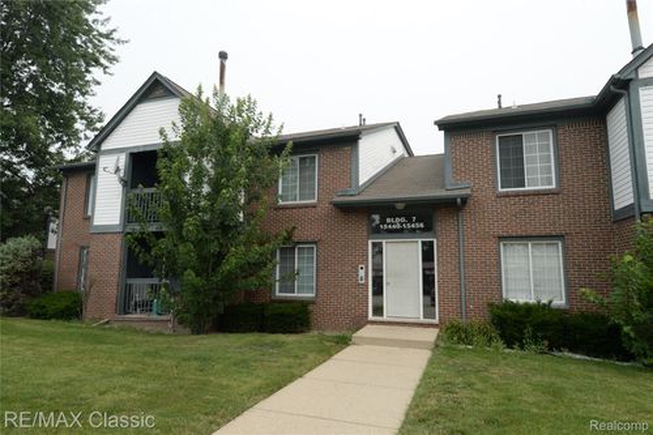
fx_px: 399
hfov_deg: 78.6
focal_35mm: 22
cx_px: 326
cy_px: 218
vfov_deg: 57.2
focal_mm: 22
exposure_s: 1/125
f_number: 22
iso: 640
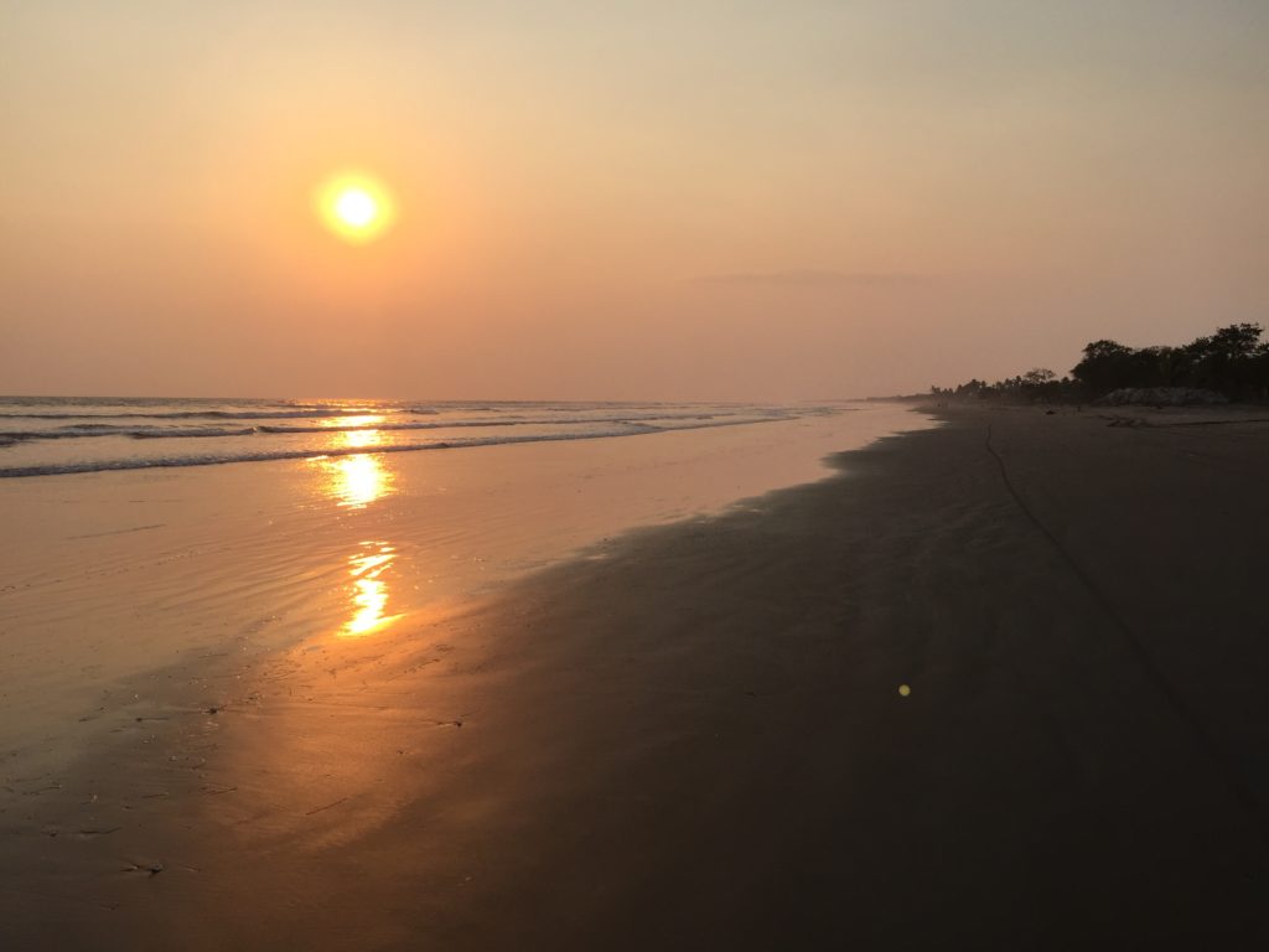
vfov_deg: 48.2
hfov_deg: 61.7
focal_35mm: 29
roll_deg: -2.5
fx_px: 1063
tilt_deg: -2.1
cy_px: 476
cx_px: 634
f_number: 2.2
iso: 32
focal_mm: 4.15
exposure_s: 1/2475
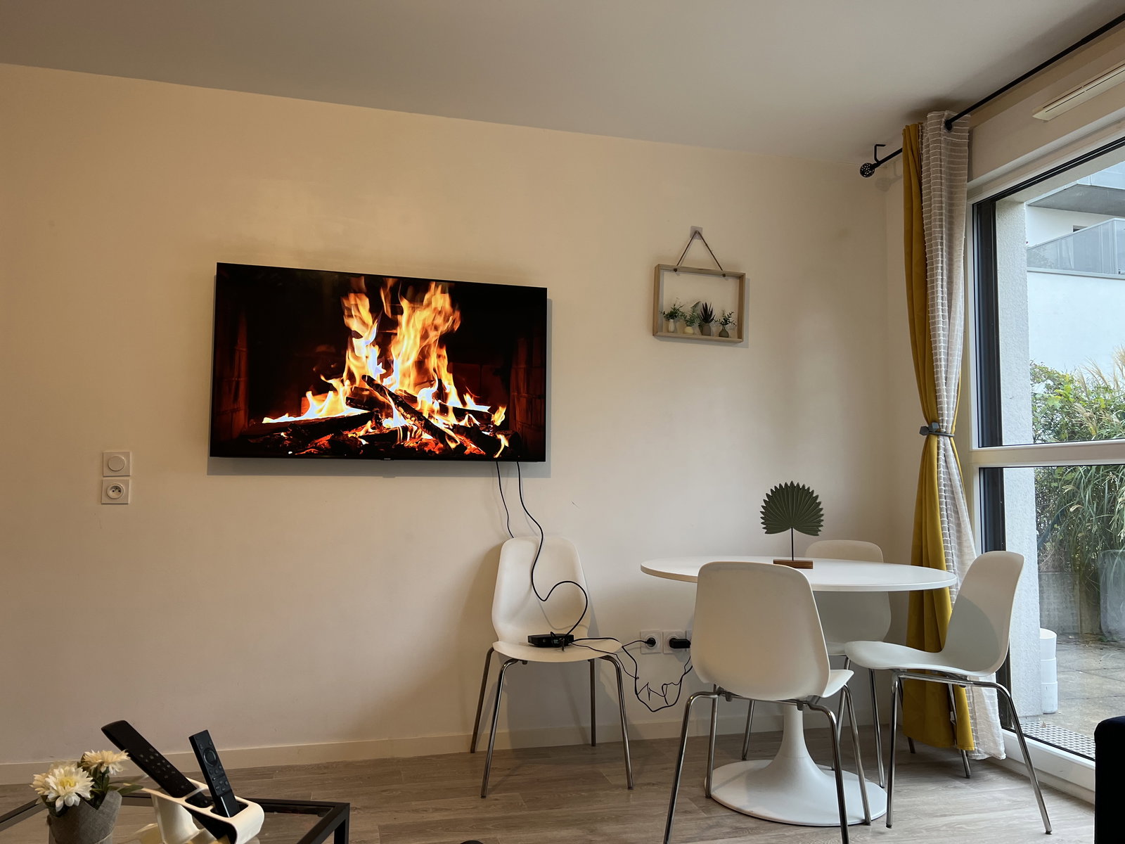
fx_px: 845
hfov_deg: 67.3
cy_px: 422
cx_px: 562
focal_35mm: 26
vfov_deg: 53.1
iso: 100
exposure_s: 1/100
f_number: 1.5
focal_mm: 5.7
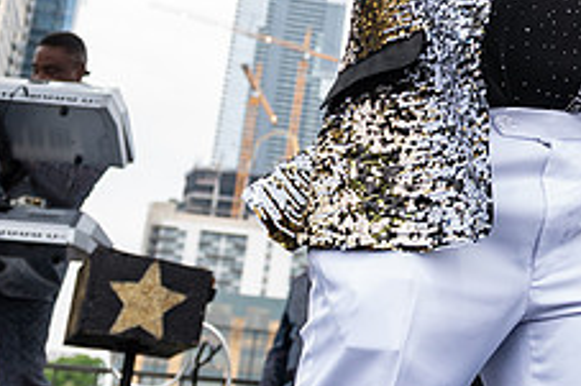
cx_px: 566
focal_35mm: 96
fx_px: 1548
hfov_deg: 20.6
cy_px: -125
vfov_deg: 13.7
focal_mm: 29
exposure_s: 1/200
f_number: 4
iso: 400
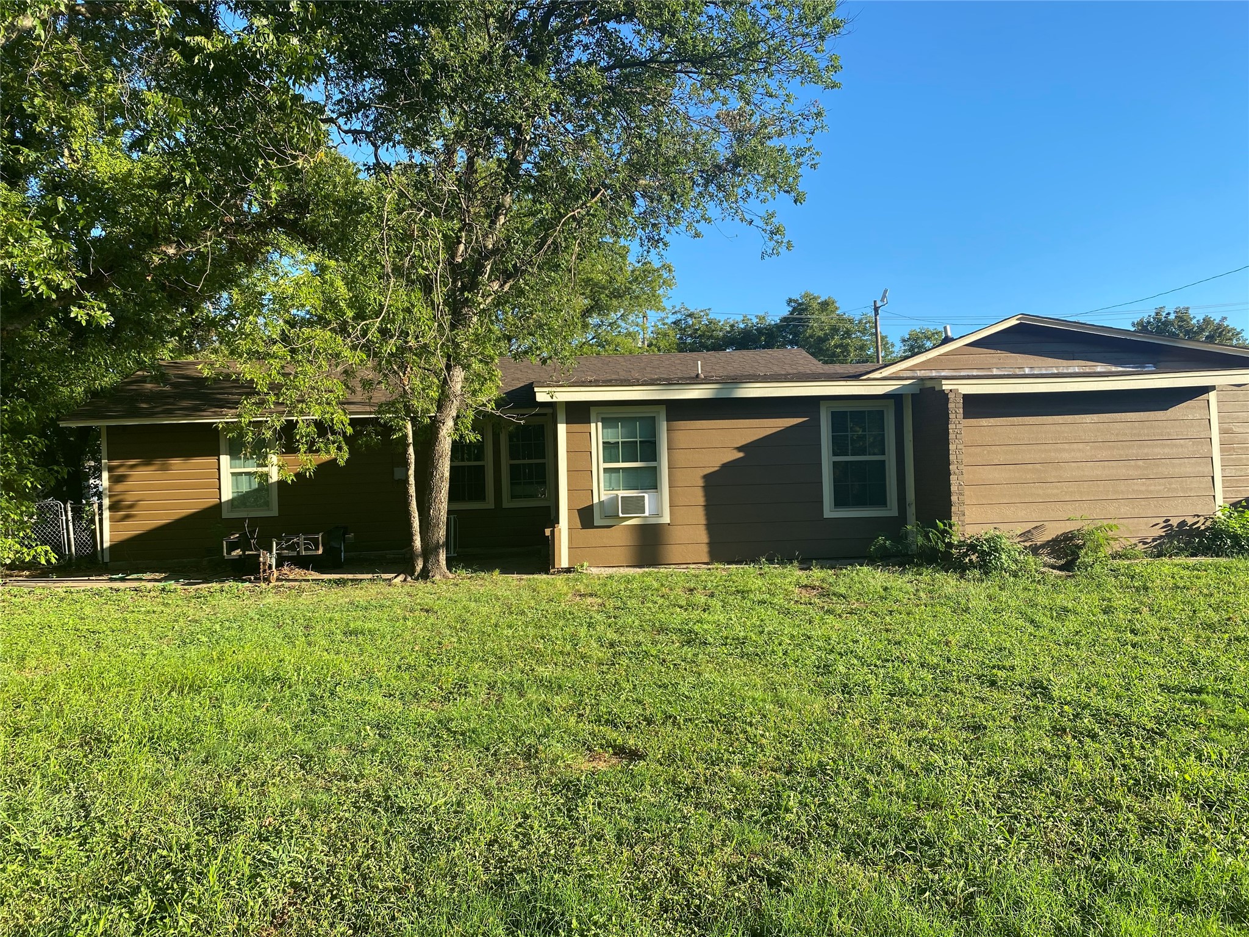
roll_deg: +3.9
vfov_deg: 53.1
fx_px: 938
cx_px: 624
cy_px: 468
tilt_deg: +1.7
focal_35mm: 26
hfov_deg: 67.3
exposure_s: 1/919
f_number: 1.8
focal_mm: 4.25
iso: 32
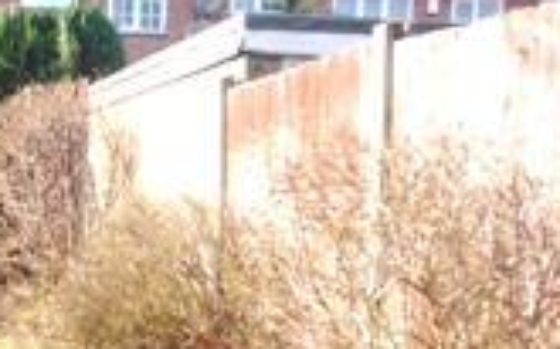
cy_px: 334
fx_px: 1053
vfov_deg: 18.4
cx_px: -10
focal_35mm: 69
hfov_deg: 27.9
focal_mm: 5.2
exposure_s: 1/160
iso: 100
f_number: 4
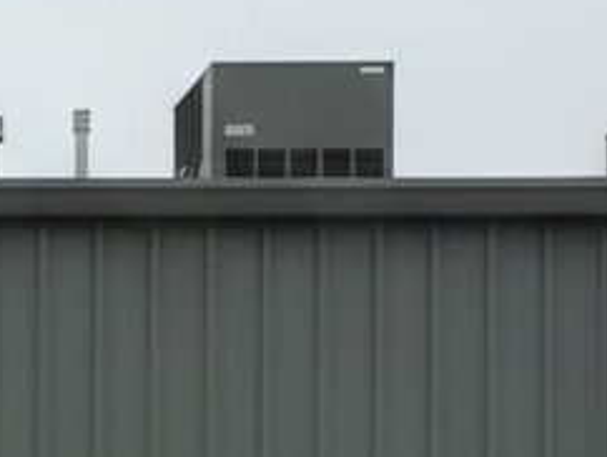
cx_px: -519
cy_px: 856
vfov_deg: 11.9
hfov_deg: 14.8
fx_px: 2001
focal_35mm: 114
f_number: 1.8
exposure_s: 1/1698
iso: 565
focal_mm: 6.4
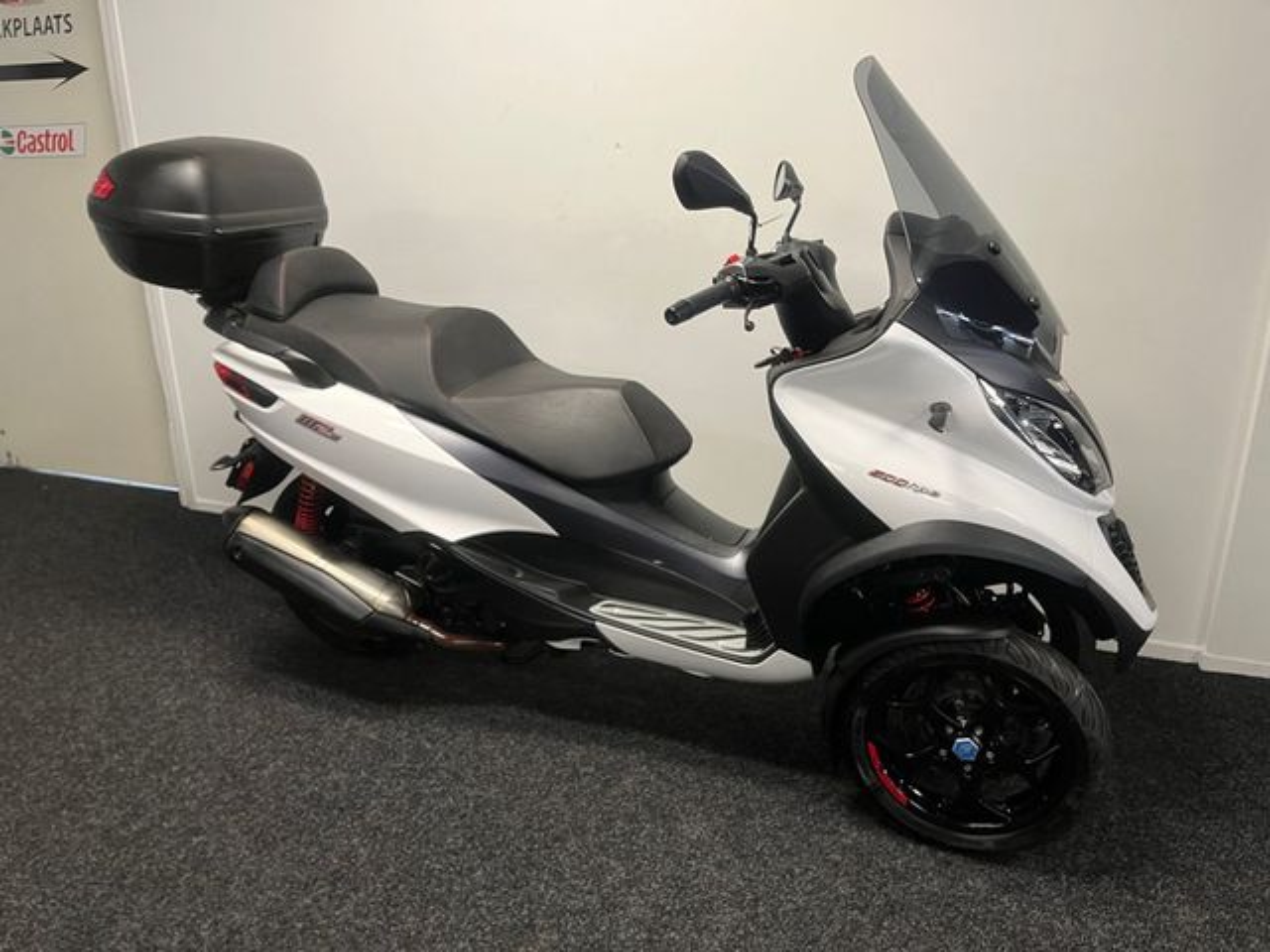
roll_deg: +0.8
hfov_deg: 67.3
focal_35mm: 26
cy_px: 476
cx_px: 635
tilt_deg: -18.7
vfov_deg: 53.1
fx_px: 954
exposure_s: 1/50
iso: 80
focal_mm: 5.1
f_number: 1.6
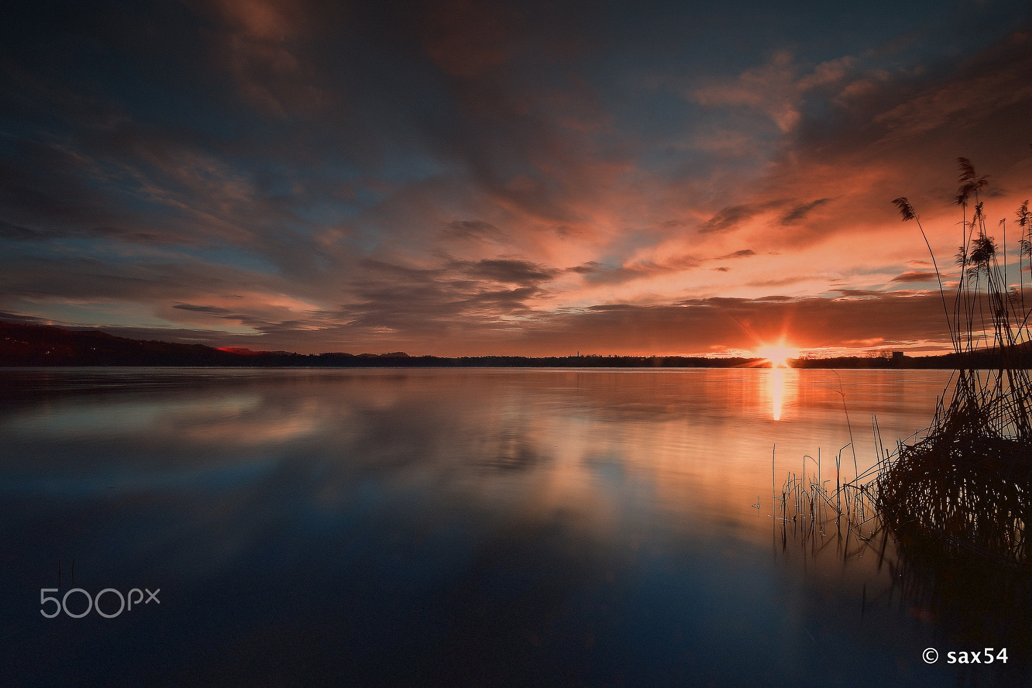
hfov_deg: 100.4
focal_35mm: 15
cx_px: 516
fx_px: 430
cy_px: 344
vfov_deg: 77.3
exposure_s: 4
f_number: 18
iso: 100
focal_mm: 10
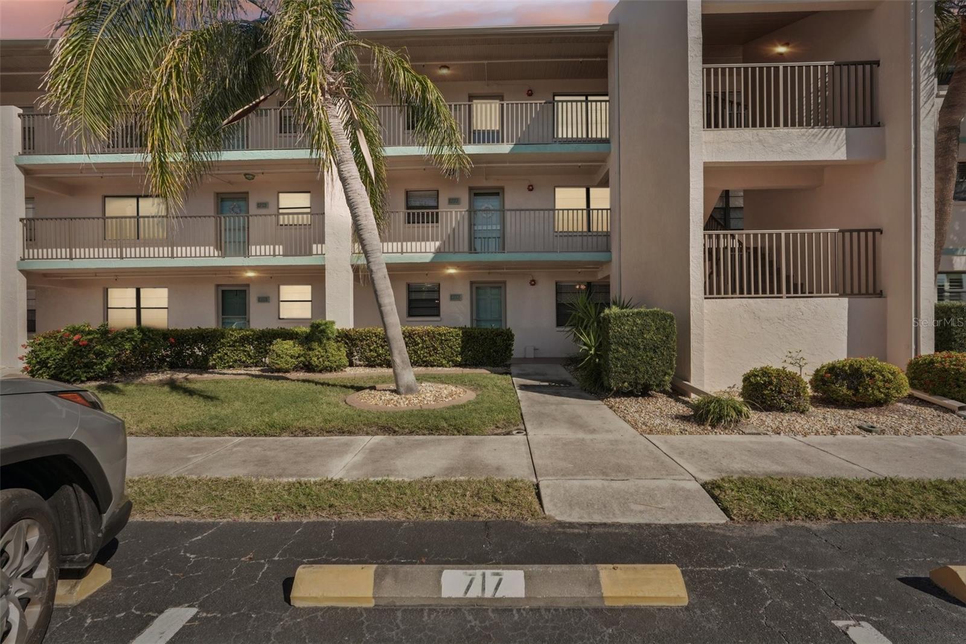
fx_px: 429
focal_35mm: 16
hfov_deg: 96.7
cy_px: 322
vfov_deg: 73.7
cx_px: 483
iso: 400
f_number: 8
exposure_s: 1/800
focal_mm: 16
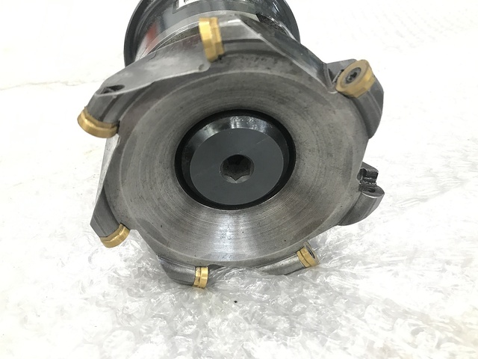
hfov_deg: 63.4
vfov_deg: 49.7
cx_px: 239
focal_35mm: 28
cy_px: 180
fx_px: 387
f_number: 1.8
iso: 40
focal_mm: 3.99
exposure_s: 1/16
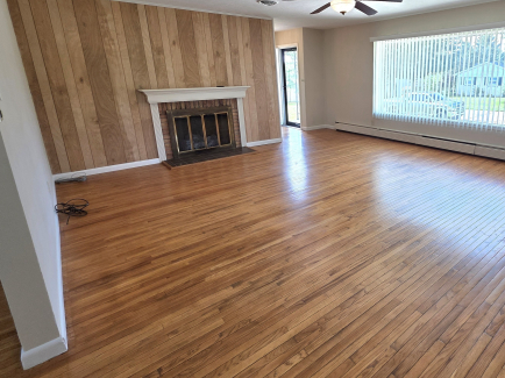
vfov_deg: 65.3
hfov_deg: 78.0
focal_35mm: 20
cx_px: 353
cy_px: 150
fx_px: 292
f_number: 1.9
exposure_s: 1/120
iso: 50
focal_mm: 2.2
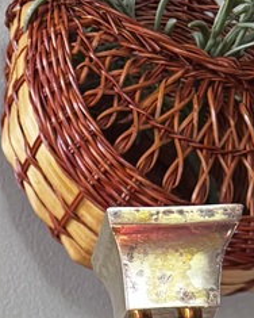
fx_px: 1353
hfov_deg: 10.4
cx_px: -128
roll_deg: -0.2
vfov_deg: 11.5
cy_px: 712
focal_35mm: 144
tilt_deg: +1.6
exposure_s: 1/60
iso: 200
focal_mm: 5.96
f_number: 1.6
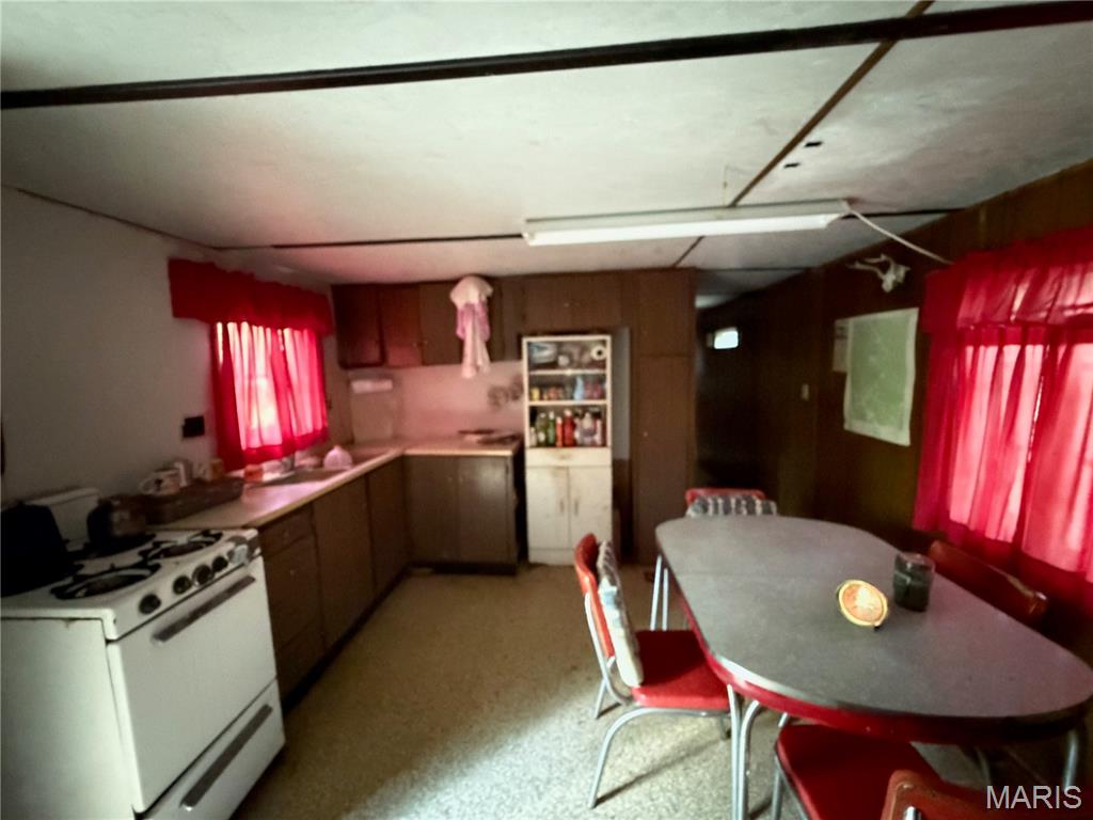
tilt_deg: -6.0
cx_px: 546
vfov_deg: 85.7
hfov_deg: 102.1
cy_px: 410
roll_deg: +0.2
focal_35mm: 14
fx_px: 442
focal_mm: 2.22
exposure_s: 1/20
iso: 3200
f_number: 2.2
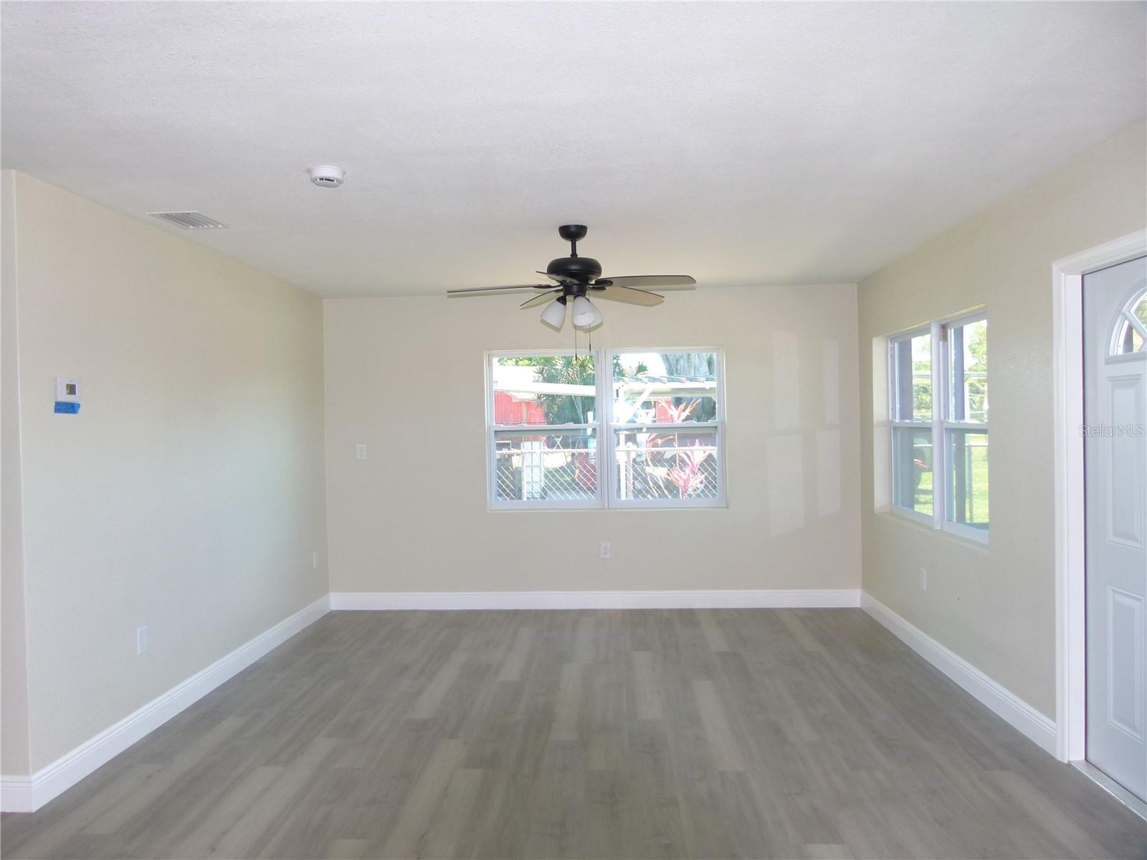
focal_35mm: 25
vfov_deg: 54.9
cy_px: 430
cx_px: 574
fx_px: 828
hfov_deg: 69.4
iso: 100
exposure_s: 1/40
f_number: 2.8
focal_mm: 4.5
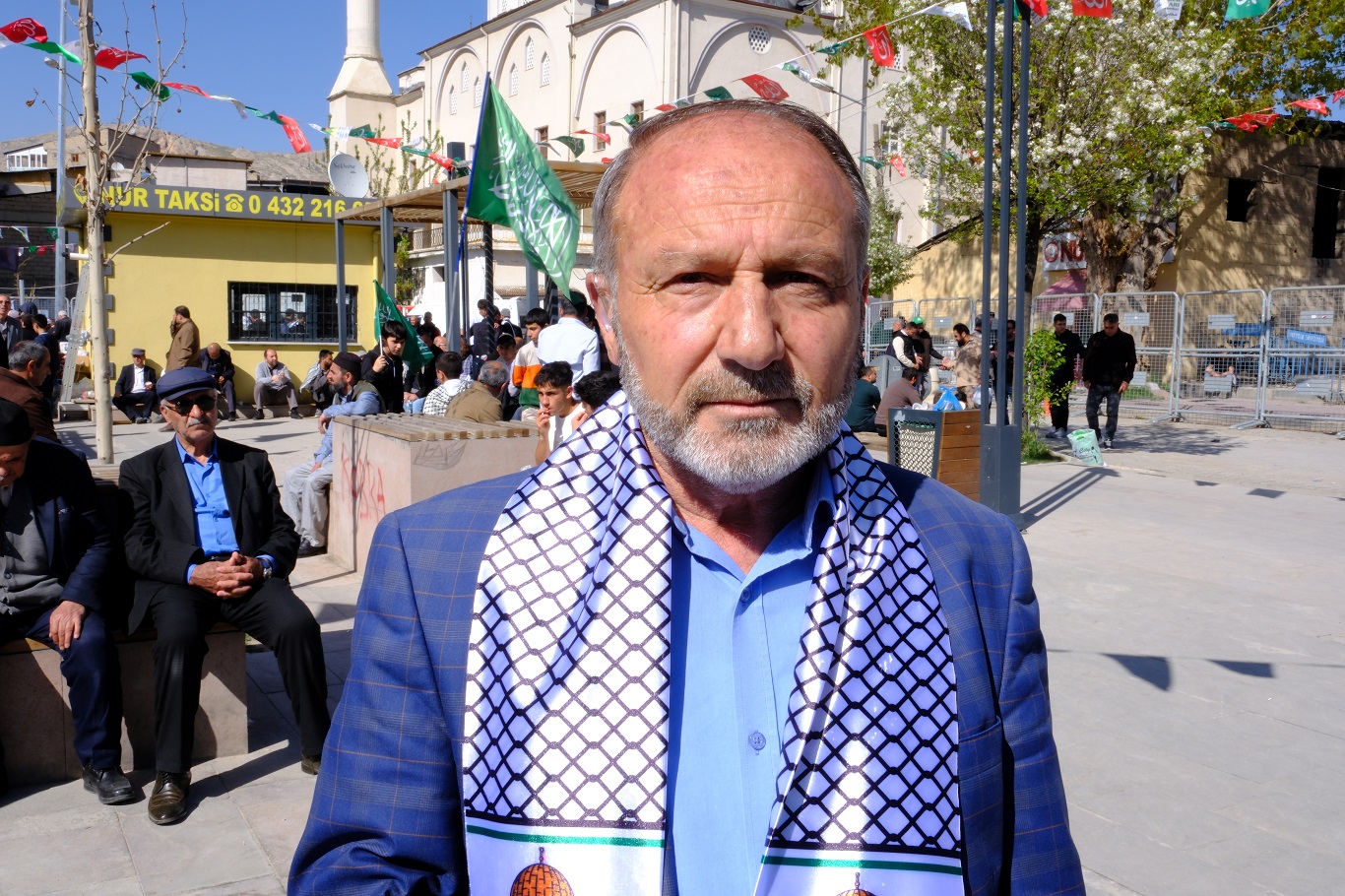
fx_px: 1233
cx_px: 672
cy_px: 448
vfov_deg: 40.0
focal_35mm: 33
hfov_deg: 57.2
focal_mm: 22.3
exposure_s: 1/80
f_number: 22
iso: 320
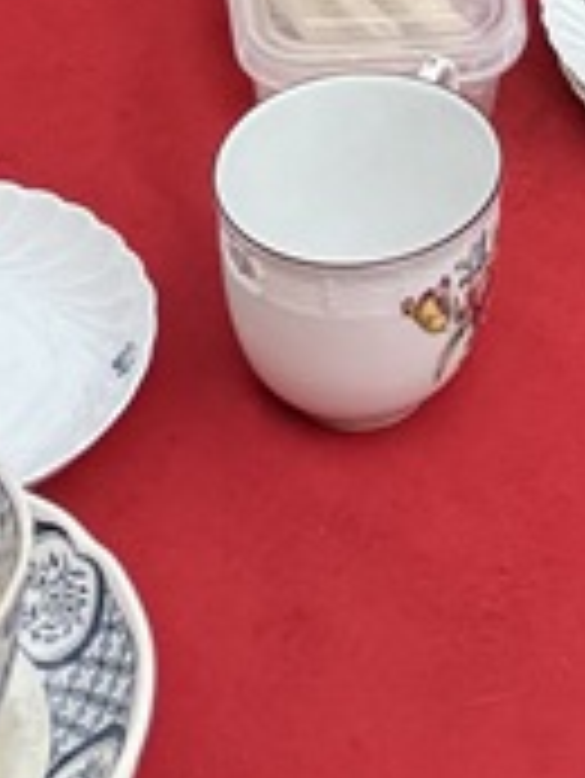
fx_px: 3893
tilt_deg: -12.2
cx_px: 664
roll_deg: +0.8
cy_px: -1965
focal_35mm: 173
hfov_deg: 8.5
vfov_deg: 8.4
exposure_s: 1/1285
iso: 80
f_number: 1.78
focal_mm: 6.76
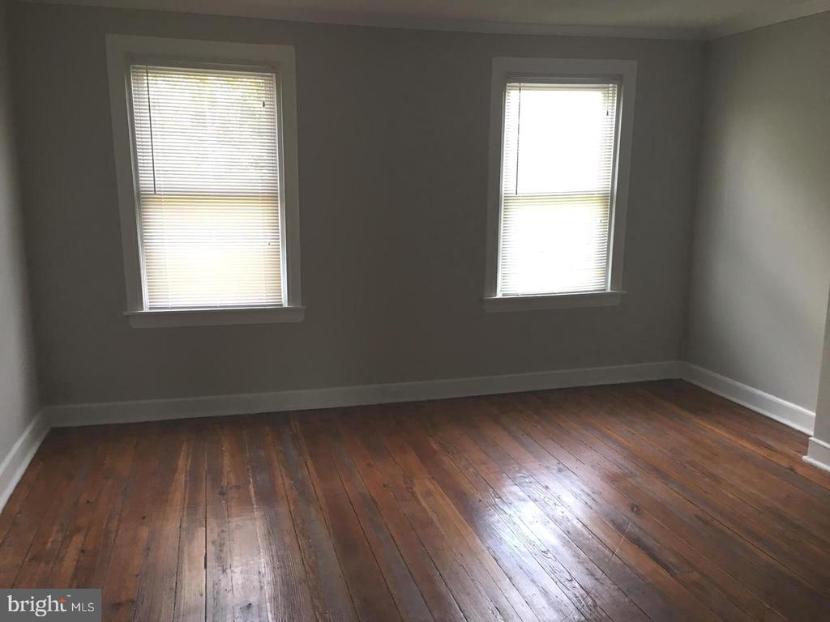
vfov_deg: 48.2
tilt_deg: -10.7
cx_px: 415
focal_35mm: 29
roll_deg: +0.0
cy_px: 311
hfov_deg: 61.7
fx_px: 695
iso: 32
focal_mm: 4.15
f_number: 2.2
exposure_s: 1/40
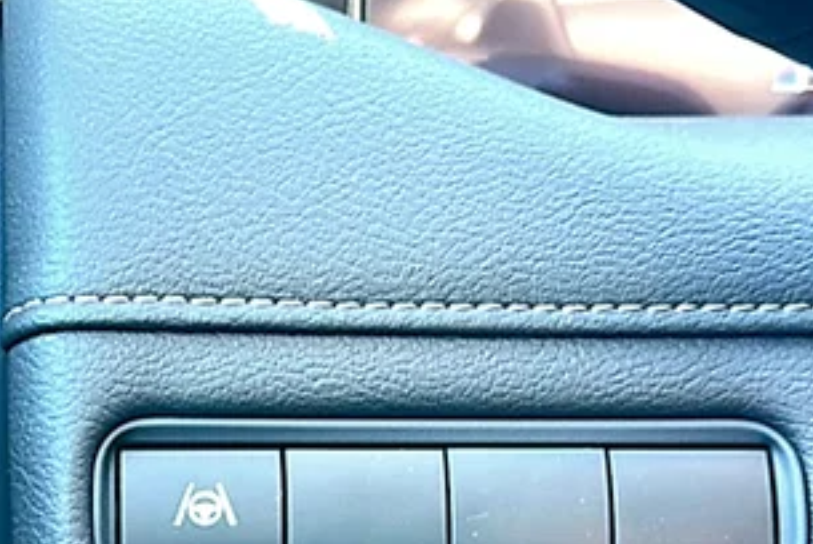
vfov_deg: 21.6
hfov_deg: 31.8
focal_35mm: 62
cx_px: 205
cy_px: 471
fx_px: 1401
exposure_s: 1/80
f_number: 1.78
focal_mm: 6.86
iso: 125
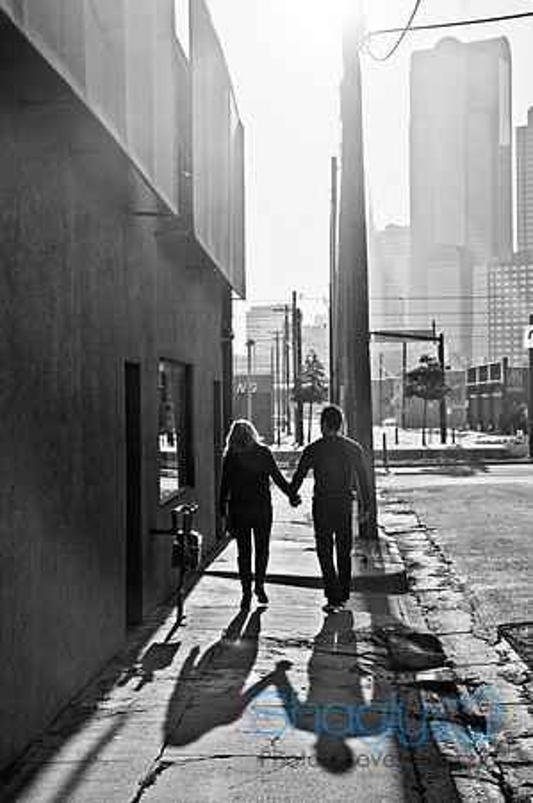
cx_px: 266
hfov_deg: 21.5
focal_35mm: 63
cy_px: 402
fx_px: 1402
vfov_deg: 31.9
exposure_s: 1/3200
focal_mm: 42
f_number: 6.3
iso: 200
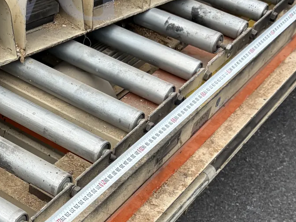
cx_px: 57
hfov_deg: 25.8
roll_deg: -8.2
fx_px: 633
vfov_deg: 19.5
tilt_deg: -44.6
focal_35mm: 74
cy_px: 208
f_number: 1.6
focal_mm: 5.96
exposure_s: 1/607
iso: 50
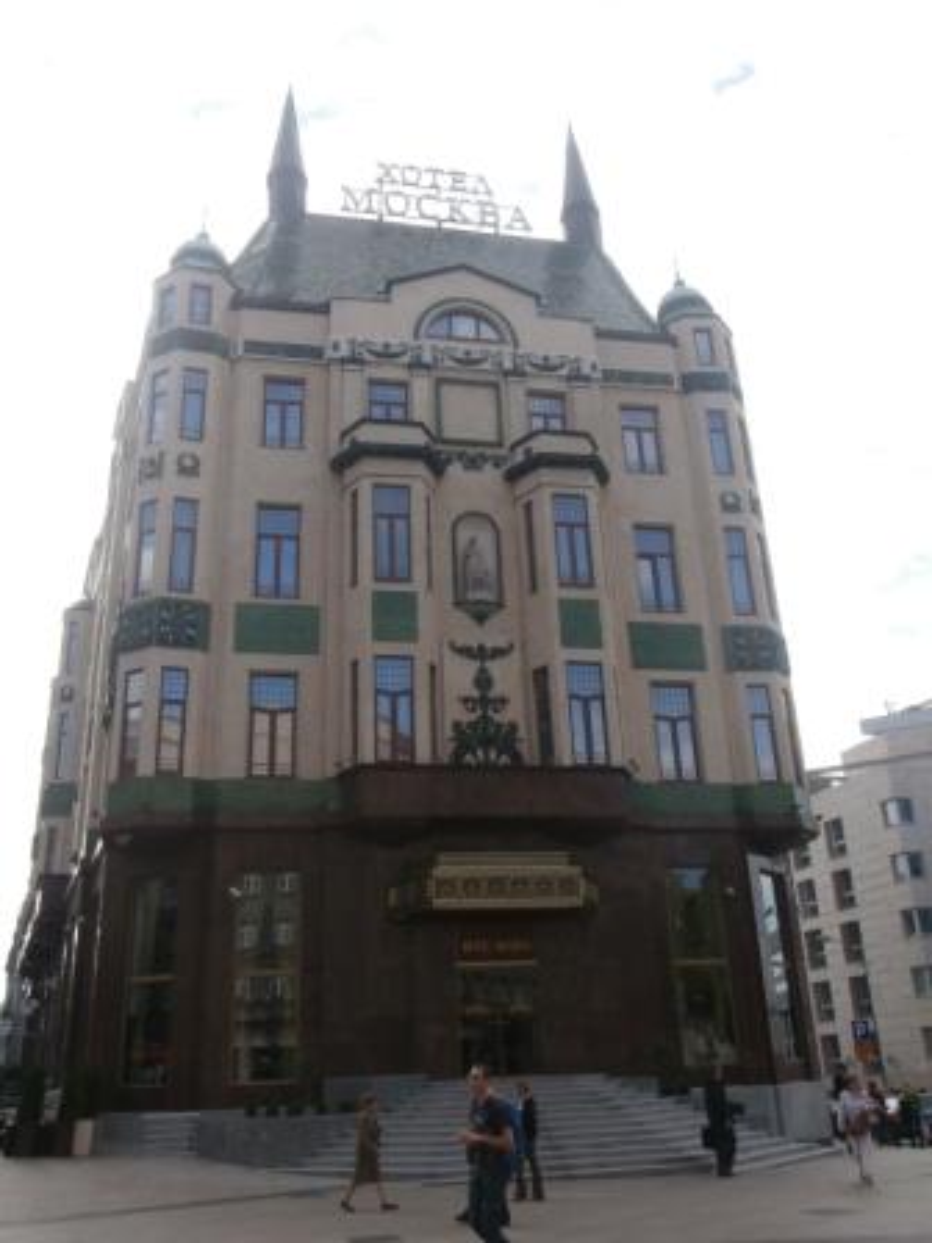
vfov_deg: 60.0
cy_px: 622
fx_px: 1077
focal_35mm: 30
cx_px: 466
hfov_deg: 46.8
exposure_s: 1/640
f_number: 3.5
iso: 100
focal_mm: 5.36
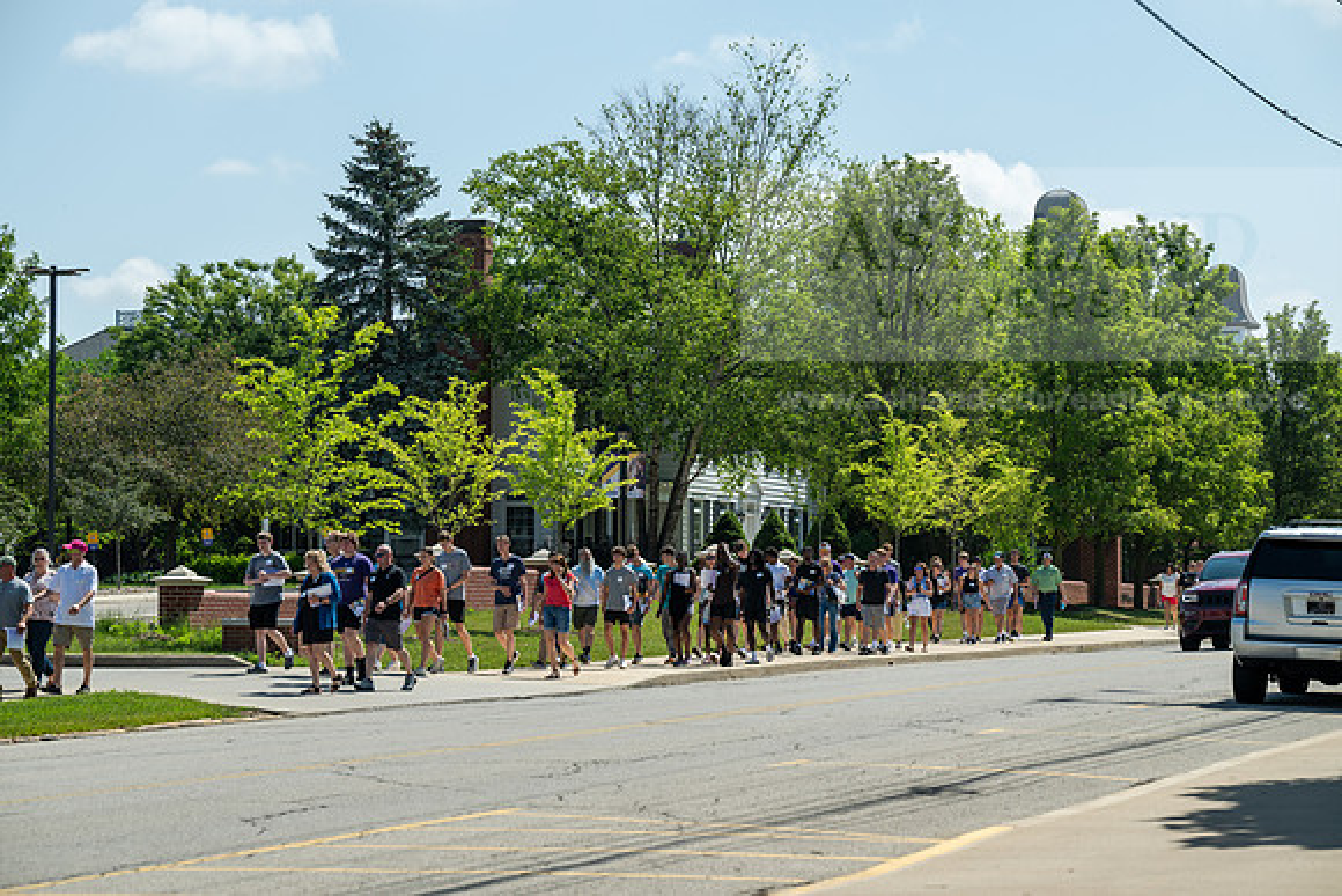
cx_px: 671
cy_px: 448
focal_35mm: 103
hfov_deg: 19.8
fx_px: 3840
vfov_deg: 13.3
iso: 125
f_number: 5.6
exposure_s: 1/640
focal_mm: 103
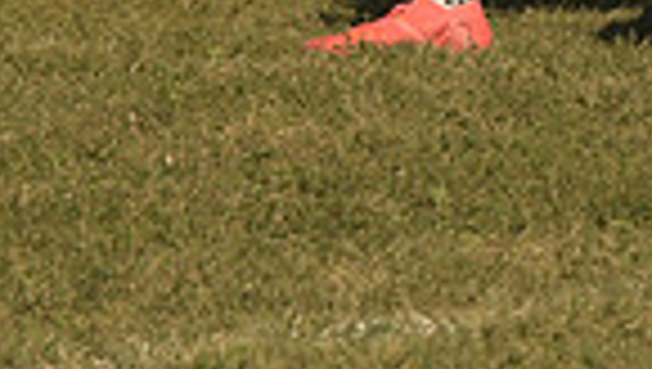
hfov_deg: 1.9
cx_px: 297
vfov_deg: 1.1
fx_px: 20046
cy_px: -454
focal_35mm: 1158
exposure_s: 1/2500
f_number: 6.3
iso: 400
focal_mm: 185
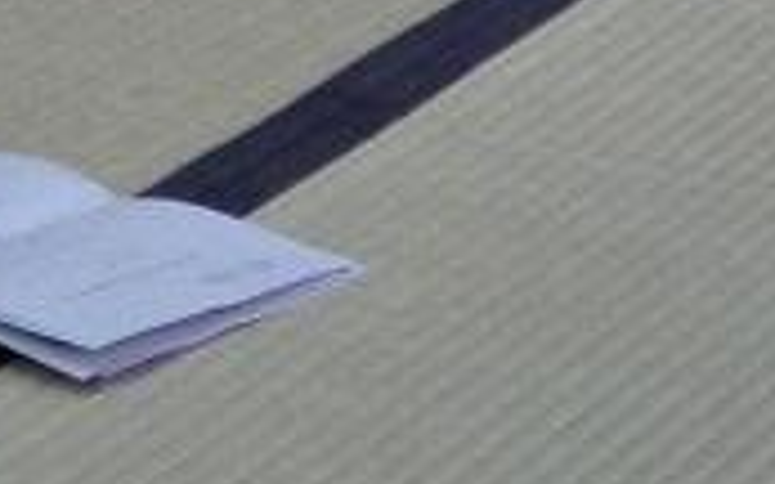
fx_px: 6461
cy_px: -892
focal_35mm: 306
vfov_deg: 4.2
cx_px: -403
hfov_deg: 6.8
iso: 400
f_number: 3.8
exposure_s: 1/60
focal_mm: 9
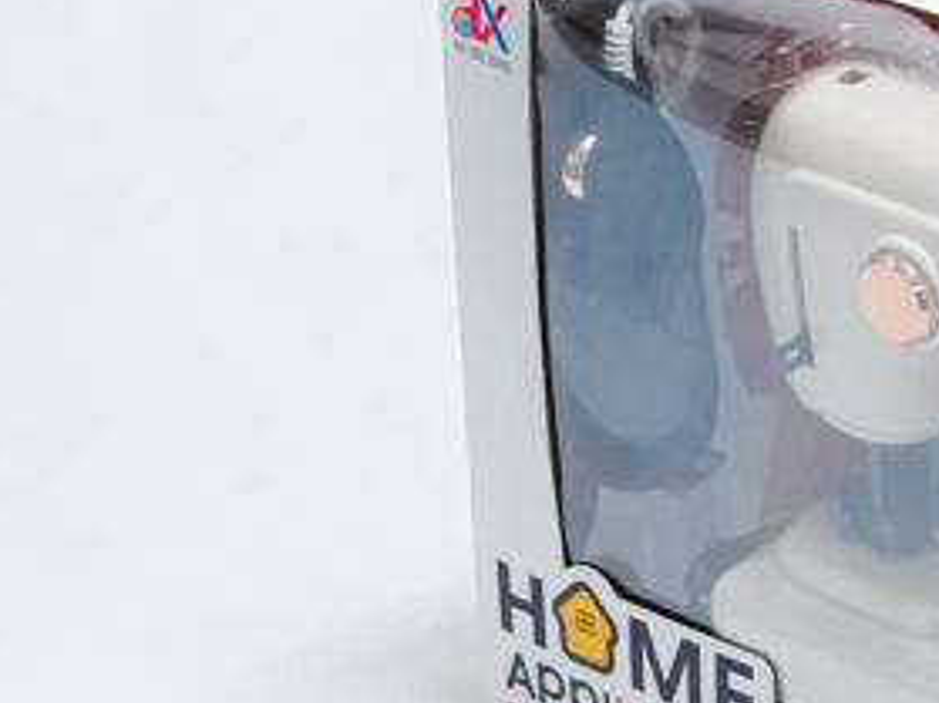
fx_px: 4908
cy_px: 473
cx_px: 1134
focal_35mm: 181
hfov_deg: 10.7
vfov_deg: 8.2
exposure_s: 1/125
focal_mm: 50
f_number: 11
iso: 3200
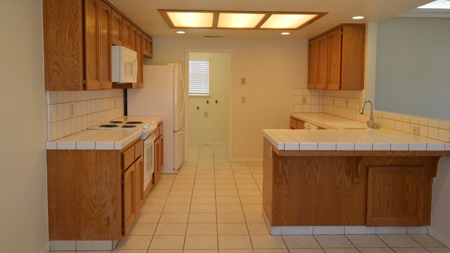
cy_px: 111
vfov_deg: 40.1
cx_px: 221
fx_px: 346
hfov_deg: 66.1
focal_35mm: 29
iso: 400
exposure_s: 1/100
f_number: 5
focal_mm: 18
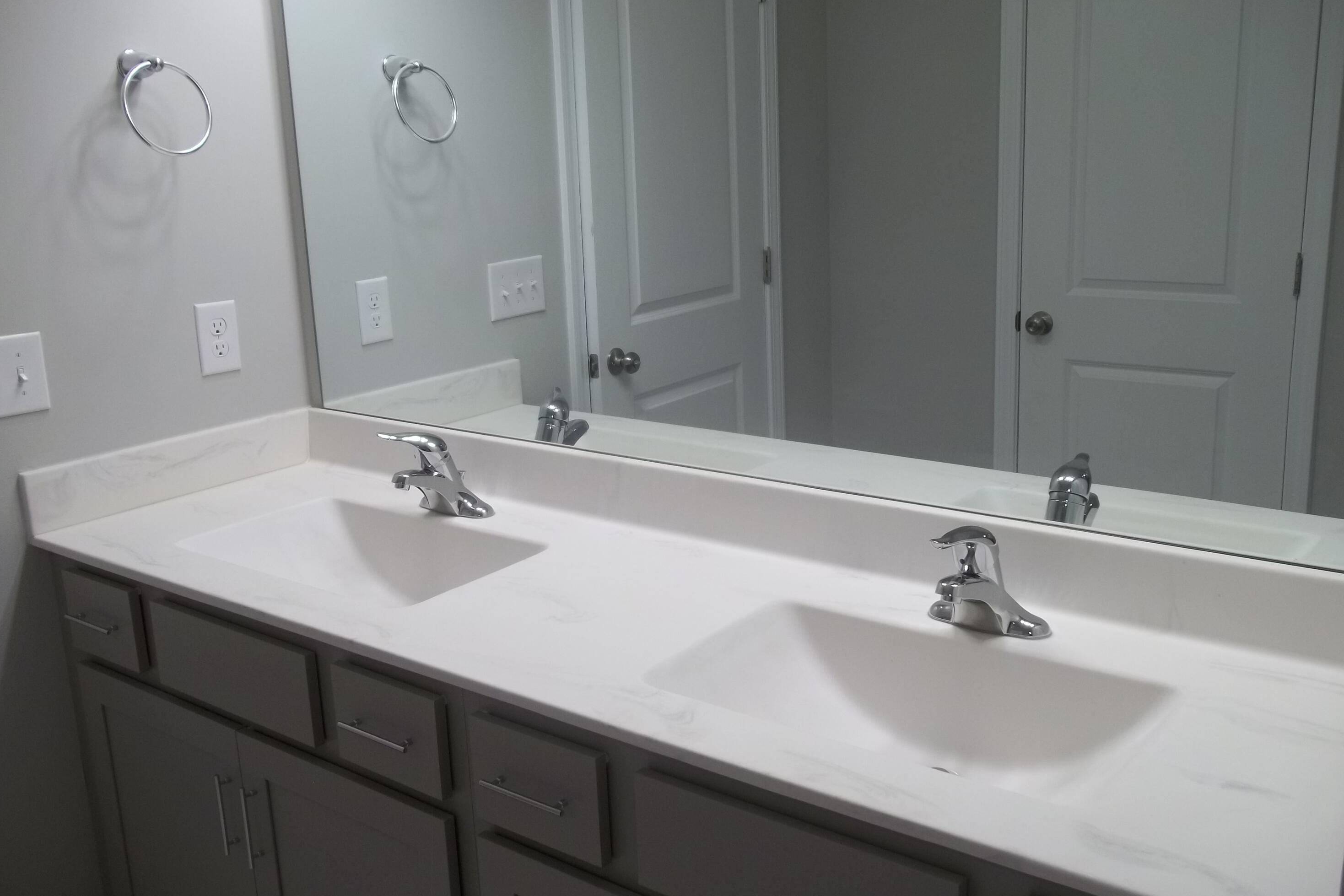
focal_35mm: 34
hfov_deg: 55.8
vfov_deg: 38.9
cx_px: 668
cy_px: 484
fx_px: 1269
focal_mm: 5.7
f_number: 2.9
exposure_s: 1/60
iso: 64
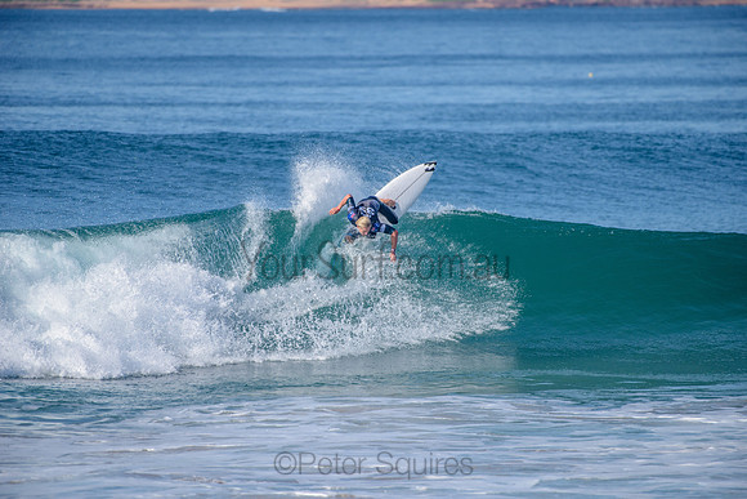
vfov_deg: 2.8
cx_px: 374
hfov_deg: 4.1
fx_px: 10377
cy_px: 250
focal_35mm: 500
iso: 250
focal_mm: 500
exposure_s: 1/2500
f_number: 5.6
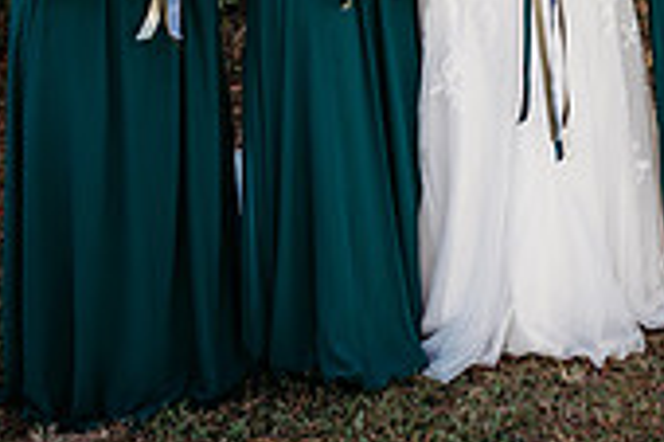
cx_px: 535
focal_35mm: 82
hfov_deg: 24.4
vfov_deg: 15.7
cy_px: -155
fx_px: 1511
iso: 160
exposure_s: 1/800
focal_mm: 24
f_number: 2.2
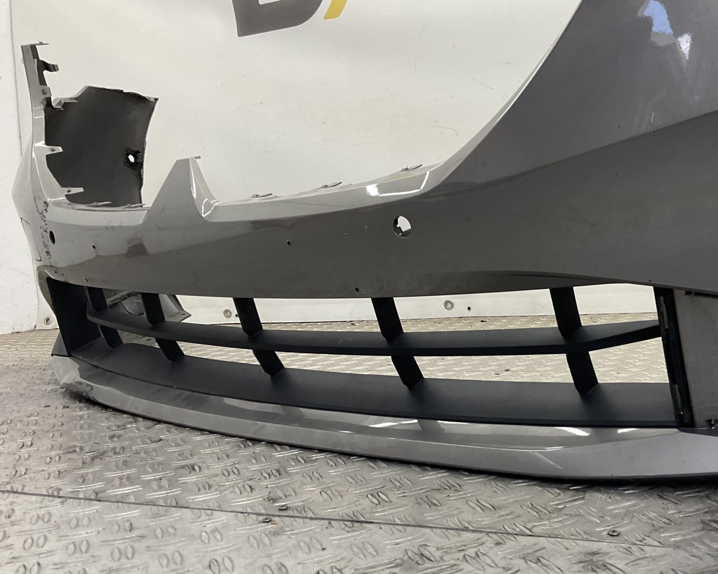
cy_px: 324
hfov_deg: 46.4
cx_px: 455
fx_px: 829
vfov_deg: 38.2
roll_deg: +2.1
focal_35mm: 39
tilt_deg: -8.5
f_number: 1.8
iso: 40
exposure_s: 1/120
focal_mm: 3
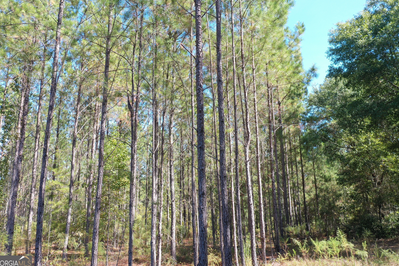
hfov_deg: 63.7
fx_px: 321
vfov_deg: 45.0
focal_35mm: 29
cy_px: 131
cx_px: 197
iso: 100
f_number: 4.5
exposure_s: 1/160
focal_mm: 10.26
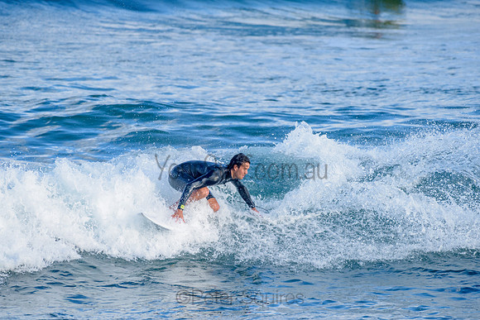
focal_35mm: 612
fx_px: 8162
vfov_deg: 2.2
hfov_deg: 3.4
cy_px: 160
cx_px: 240
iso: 500
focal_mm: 500
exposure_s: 1/1250
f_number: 5.6
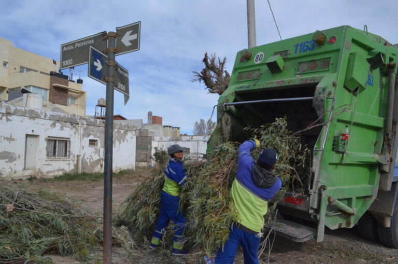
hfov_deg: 67.5
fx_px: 298
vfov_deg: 47.8
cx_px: 199
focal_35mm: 27
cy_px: 132
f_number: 16
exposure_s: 1/1000
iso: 2000
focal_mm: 18
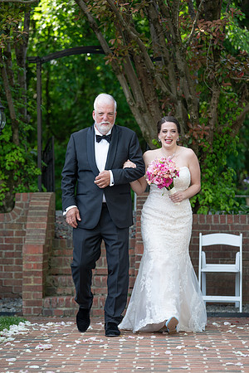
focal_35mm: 122
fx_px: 1266
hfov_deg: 11.2
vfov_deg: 16.8
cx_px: 124
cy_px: 186
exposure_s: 1/200
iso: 250
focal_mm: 122
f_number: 4
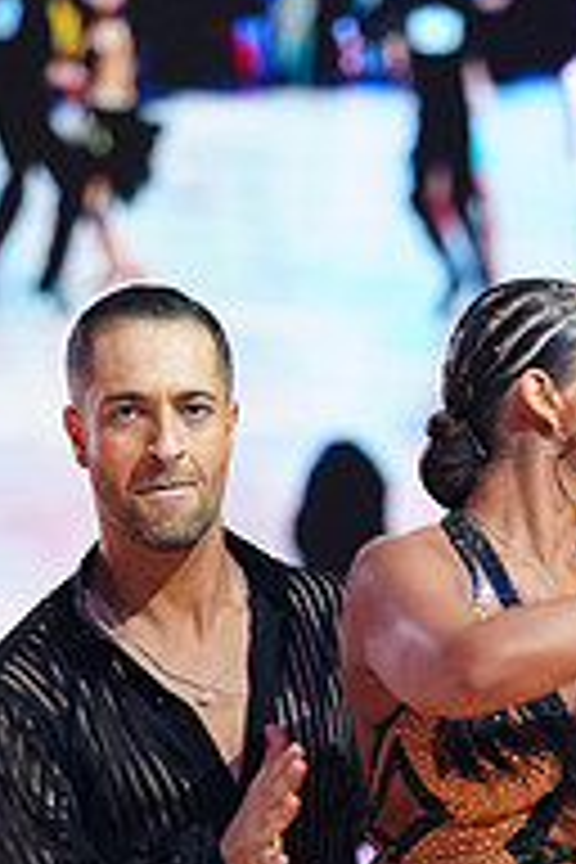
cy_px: 1062
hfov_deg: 3.9
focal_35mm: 356
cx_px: 578
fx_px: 8543
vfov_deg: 5.8
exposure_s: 1/500
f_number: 2.8
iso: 2000
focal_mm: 118
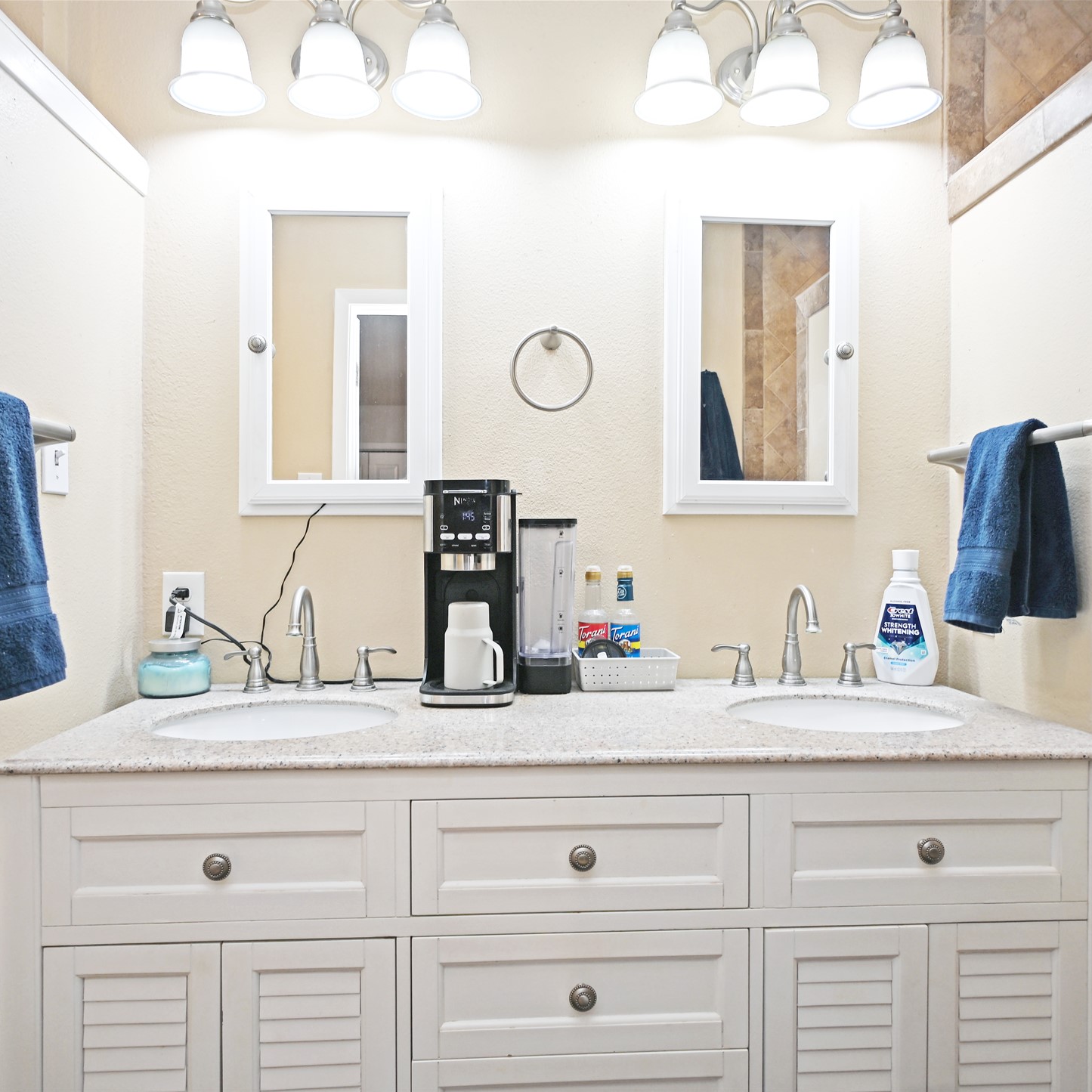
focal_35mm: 23
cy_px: 546
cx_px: 529
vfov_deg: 67.3
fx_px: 821
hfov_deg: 67.2
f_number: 3.5
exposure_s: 1/40
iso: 64
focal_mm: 12
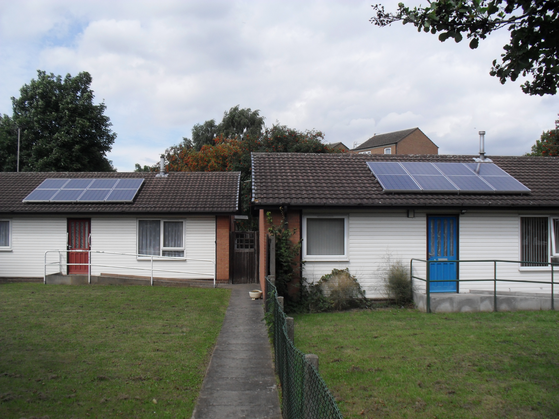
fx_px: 565
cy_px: 210
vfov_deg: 40.7
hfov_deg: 52.6
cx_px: 280
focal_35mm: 35
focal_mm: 6.3
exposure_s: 1/180
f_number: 8.4
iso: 100
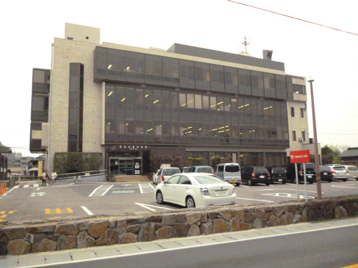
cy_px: 134
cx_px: 179
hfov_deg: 63.4
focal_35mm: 28
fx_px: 290
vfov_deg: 49.7
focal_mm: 5
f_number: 9
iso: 1600
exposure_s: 1/320
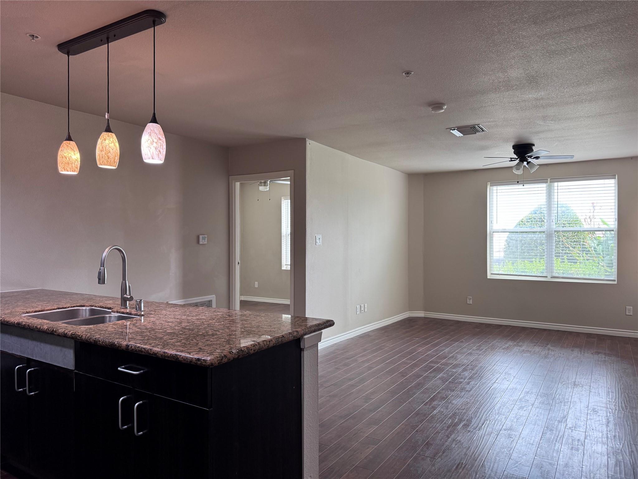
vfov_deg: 56.8
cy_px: 240
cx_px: 319
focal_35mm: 24
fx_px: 442
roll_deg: -0.2
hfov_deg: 71.6
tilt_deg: -0.8
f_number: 1.78
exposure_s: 1/120
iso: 200
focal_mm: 6.76
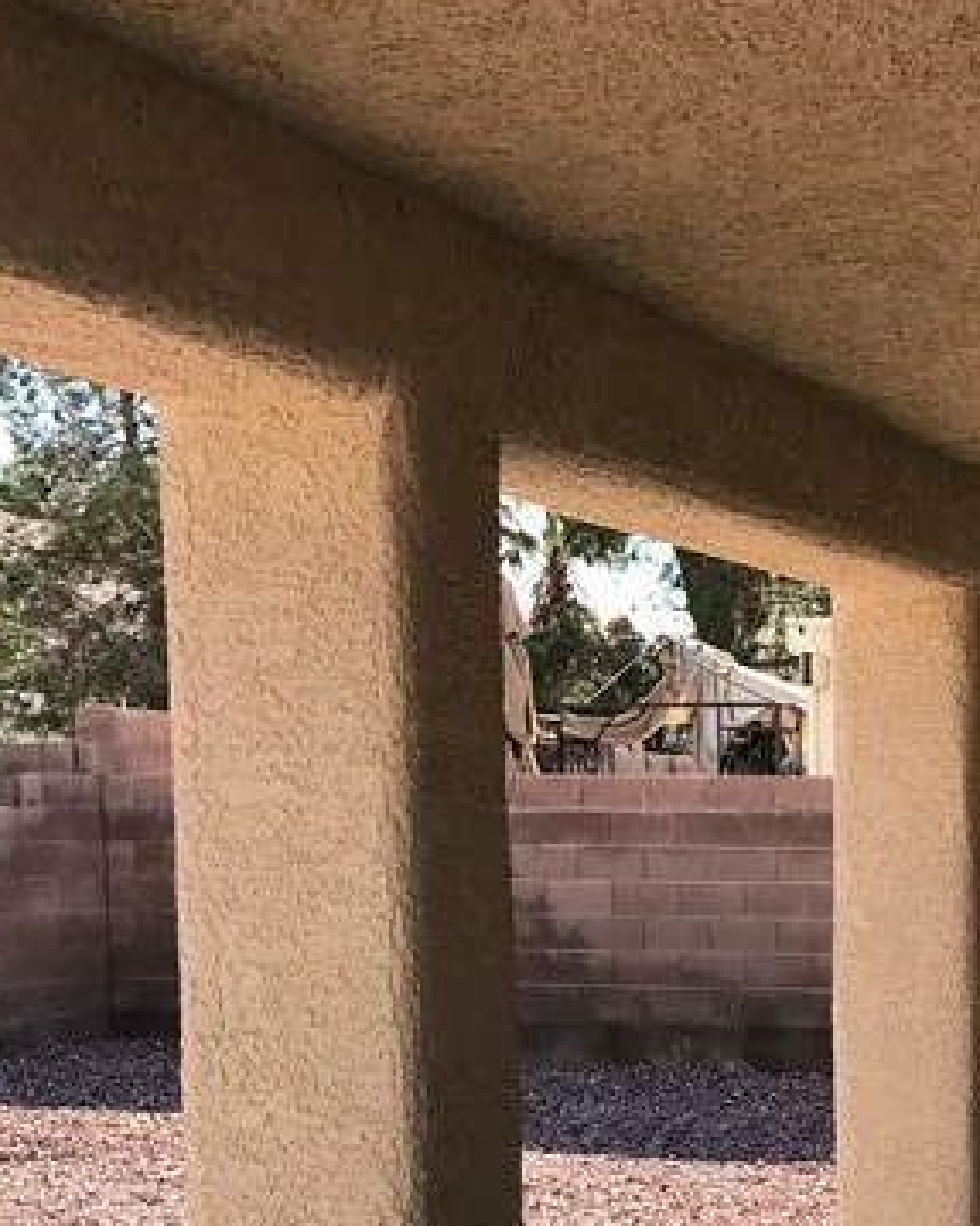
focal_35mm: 78
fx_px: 2829
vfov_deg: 23.5
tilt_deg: -5.6
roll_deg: -0.2
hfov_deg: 18.9
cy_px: 1195
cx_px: 1048
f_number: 1.8
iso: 20
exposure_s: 1/651
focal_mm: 3.99
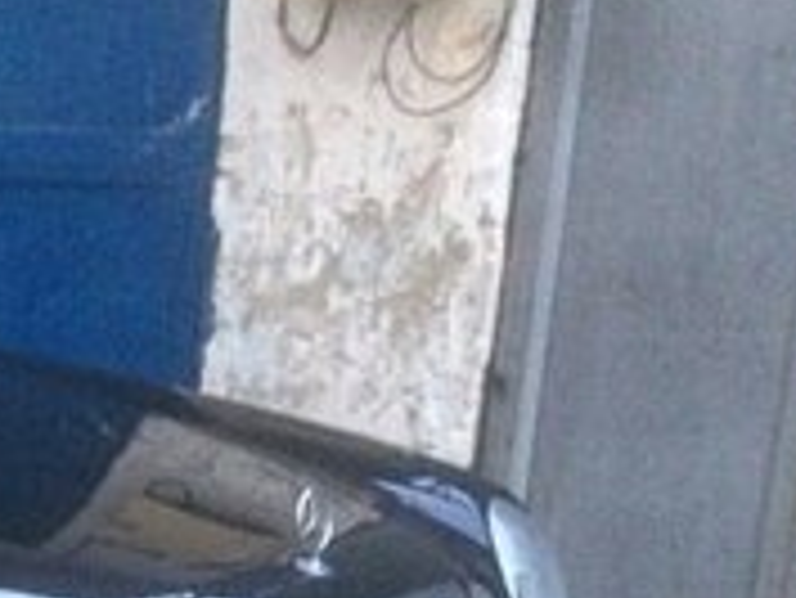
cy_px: 798
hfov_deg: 15.4
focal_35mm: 108
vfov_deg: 13.2
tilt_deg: -16.1
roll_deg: +1.7
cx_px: -675
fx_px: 2485
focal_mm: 4.15
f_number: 2.2
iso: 320
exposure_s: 1/33
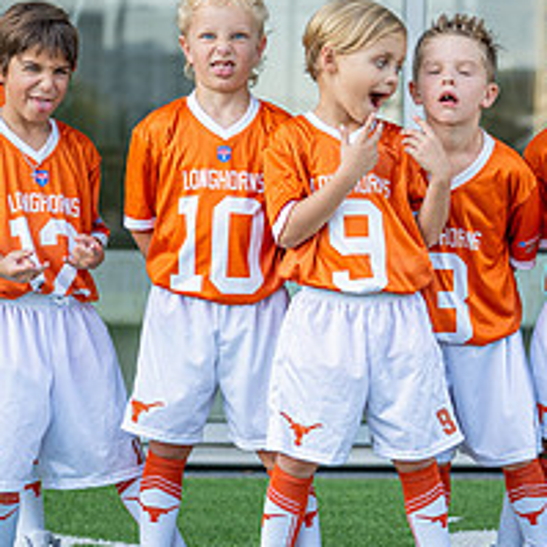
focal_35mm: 155
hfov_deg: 11.2
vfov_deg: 11.3
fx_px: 2771
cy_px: 268
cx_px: 514
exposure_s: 1/400
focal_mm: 50
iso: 100
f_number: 2
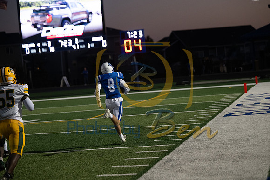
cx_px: 135
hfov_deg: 20.6
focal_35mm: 99
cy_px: 90
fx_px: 743
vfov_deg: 13.8
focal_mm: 99
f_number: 2.8
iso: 2500
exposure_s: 1/1250
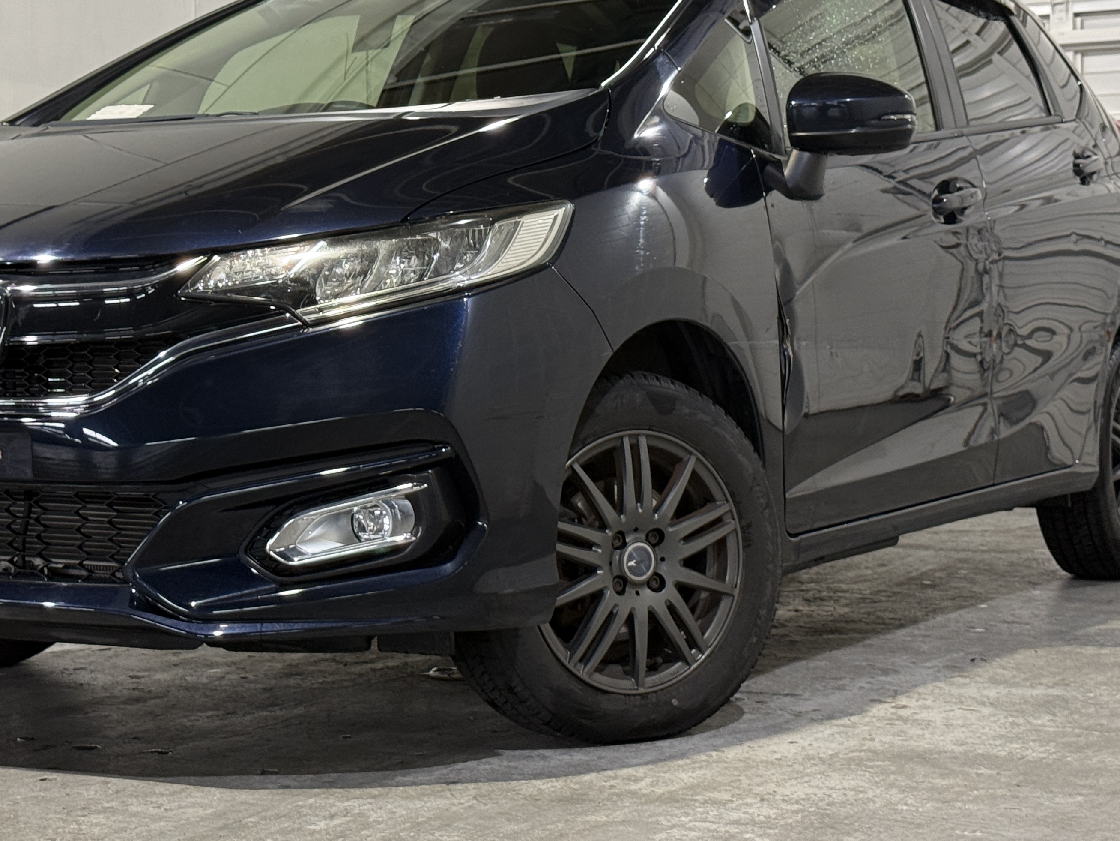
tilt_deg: +1.7
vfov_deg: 19.8
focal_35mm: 74
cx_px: 450
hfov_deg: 26.3
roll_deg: +0.5
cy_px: 251
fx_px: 2395
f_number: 1.78
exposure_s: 1/60
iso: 125
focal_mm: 6.76
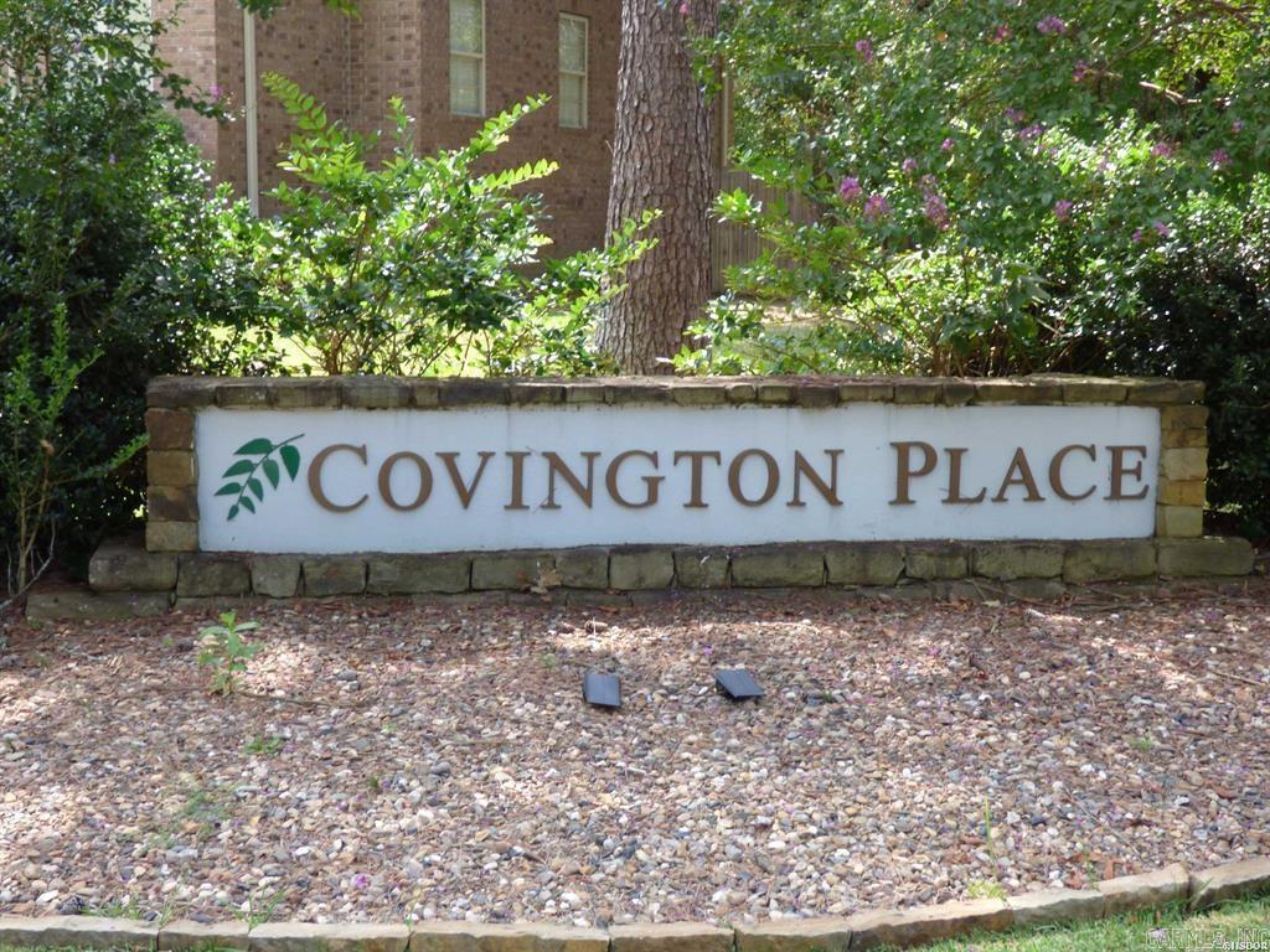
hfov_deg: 38.2
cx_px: 635
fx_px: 1834
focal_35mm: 50
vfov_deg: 29.1
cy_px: 476
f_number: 3.8
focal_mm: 8.68
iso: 100
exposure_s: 1/100
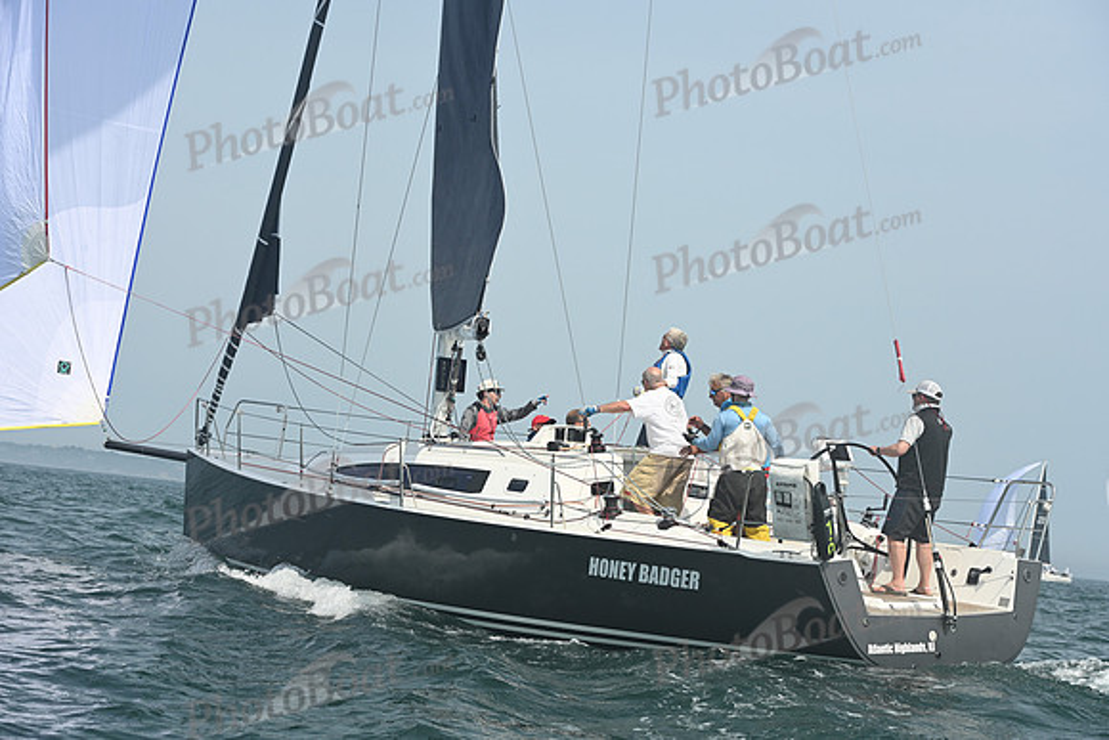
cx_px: 554
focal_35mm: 70
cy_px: 370
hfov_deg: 28.8
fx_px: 2157
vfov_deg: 19.5
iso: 320
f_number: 7.1
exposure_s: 1/1250
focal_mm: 70
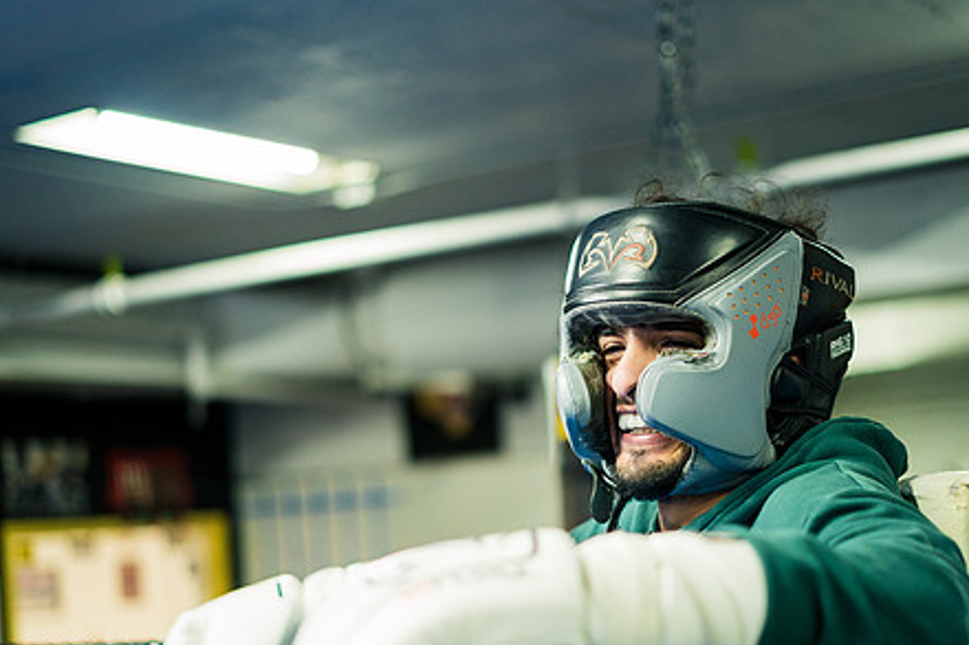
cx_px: 504
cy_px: 404
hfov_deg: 30.5
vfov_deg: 20.6
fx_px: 1776
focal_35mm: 66
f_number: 1.8
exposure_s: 1/400
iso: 1600
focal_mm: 50
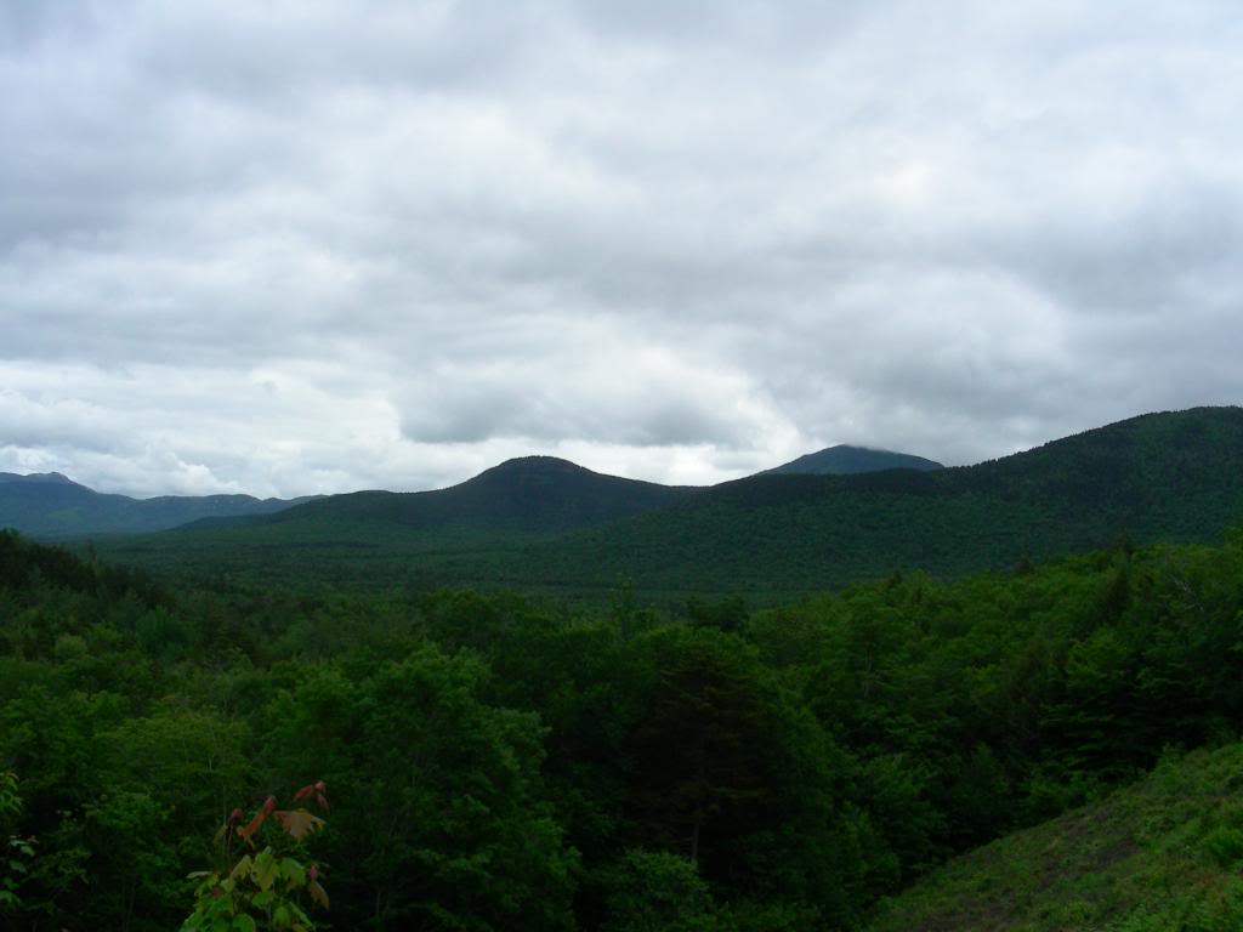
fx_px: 1365
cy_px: 466
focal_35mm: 38
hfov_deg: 49.0
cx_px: 622
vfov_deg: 37.7
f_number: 5.6
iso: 50
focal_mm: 6.3
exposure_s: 1/318
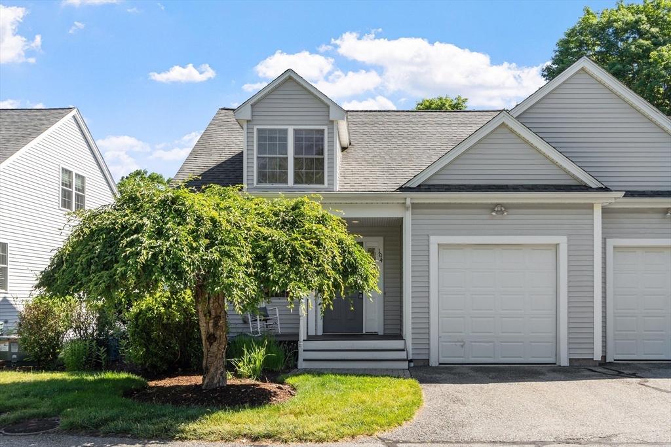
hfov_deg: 60.3
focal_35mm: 31
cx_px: 336
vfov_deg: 42.3
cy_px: 224
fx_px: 578
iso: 100
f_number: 9
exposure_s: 1/100
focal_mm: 21
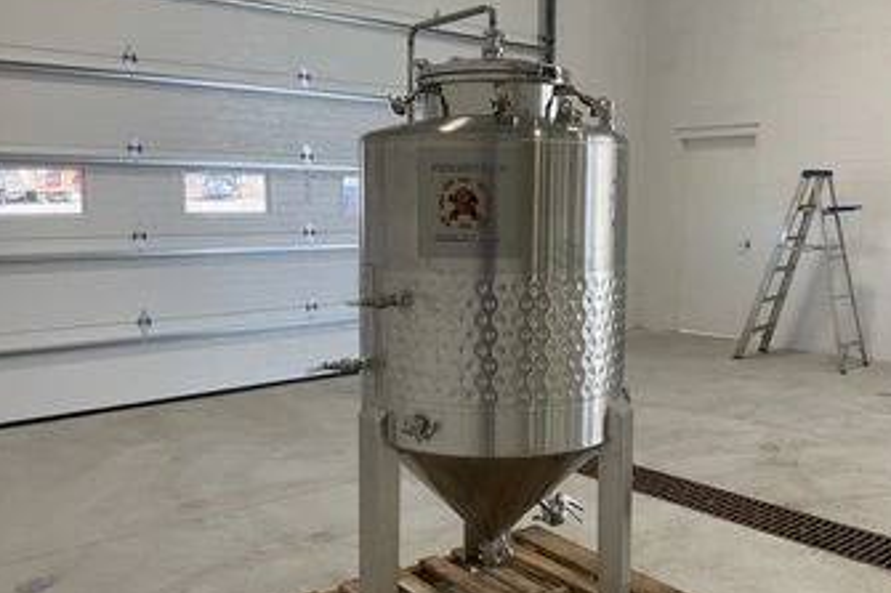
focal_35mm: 36
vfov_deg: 36.8
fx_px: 891
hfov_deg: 53.1
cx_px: 479
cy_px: 327
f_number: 1.8
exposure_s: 1/137
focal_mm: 3
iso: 32
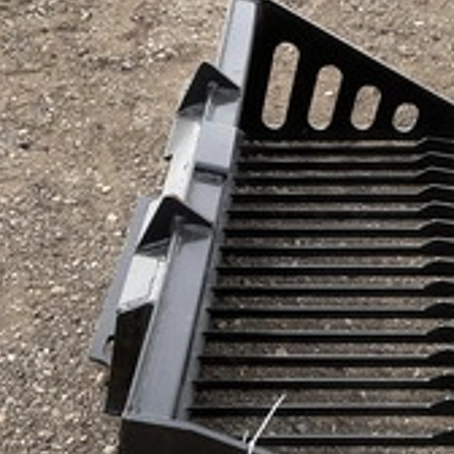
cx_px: 376
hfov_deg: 27.5
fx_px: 905
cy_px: 308
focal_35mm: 61
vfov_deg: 28.0
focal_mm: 3
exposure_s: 1/450
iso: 25
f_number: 1.8
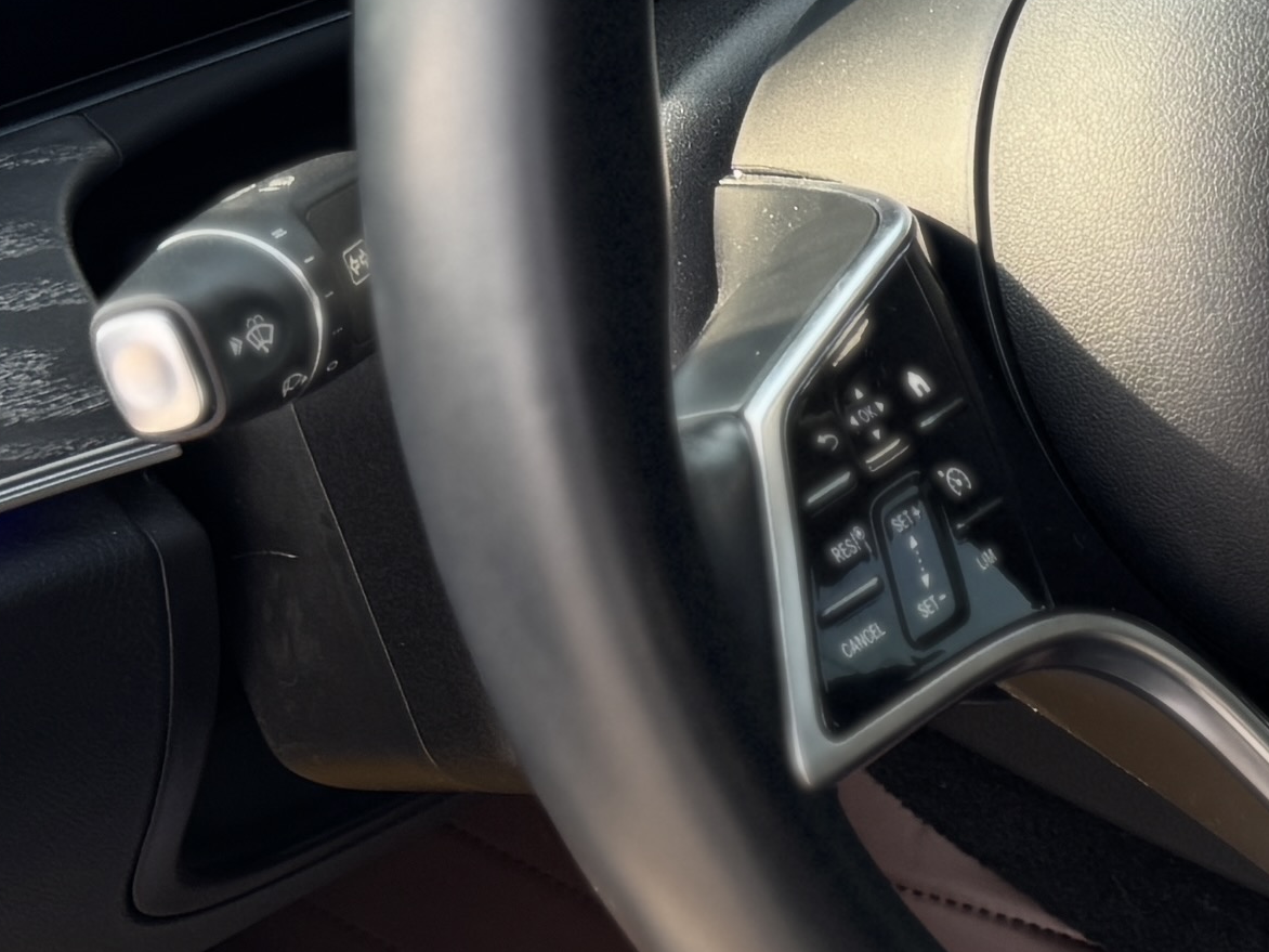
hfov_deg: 15.6
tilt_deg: -32.5
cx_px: 1846
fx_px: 4289
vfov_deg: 12.6
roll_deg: -2.8
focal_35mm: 117
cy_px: 849
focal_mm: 6.76
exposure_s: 1/282
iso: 80
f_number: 1.78
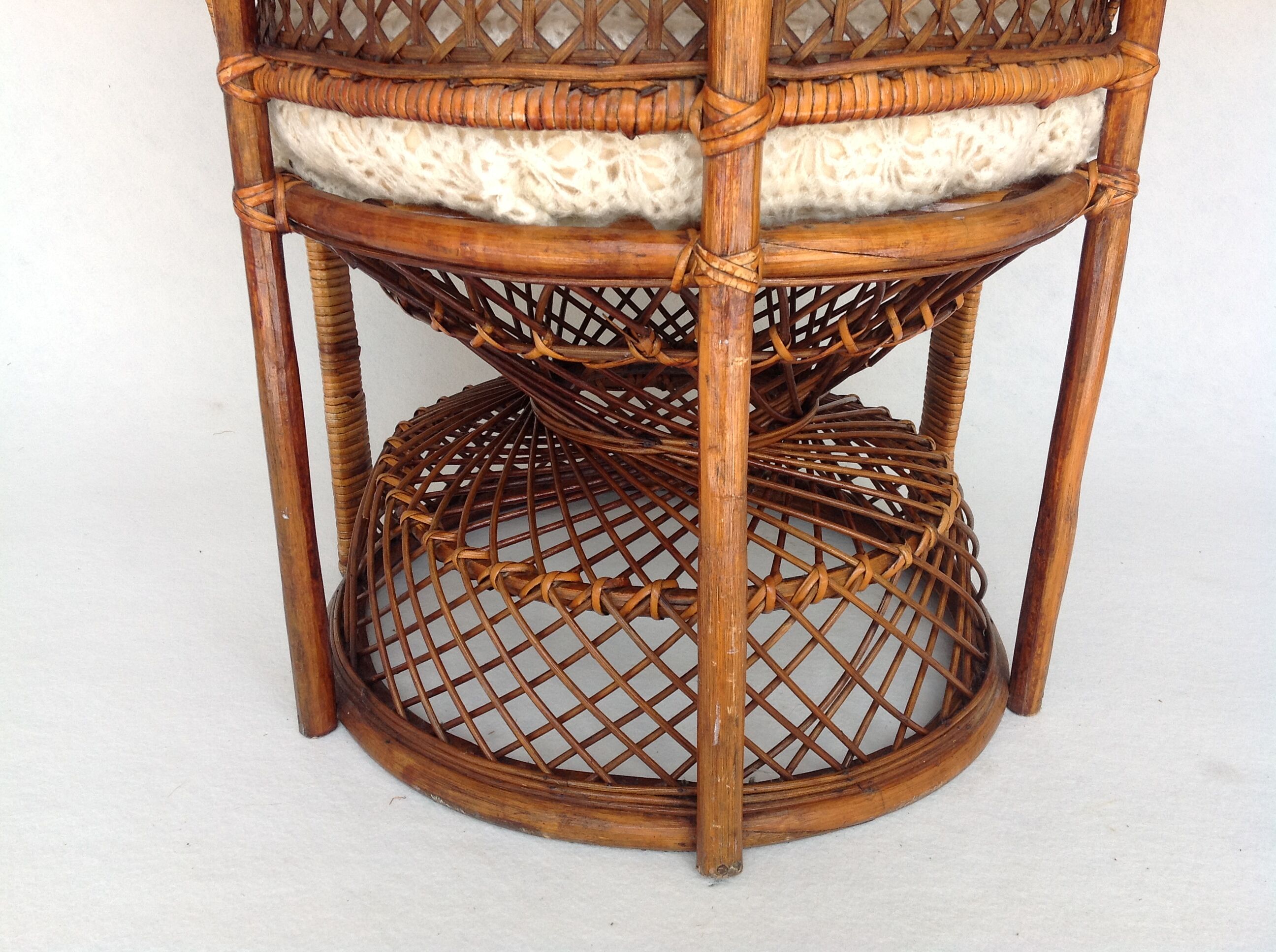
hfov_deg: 52.7
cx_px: 638
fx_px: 1288
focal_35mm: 35
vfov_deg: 40.6
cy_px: 476
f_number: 2.4
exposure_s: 1/244
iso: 80
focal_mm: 4.28
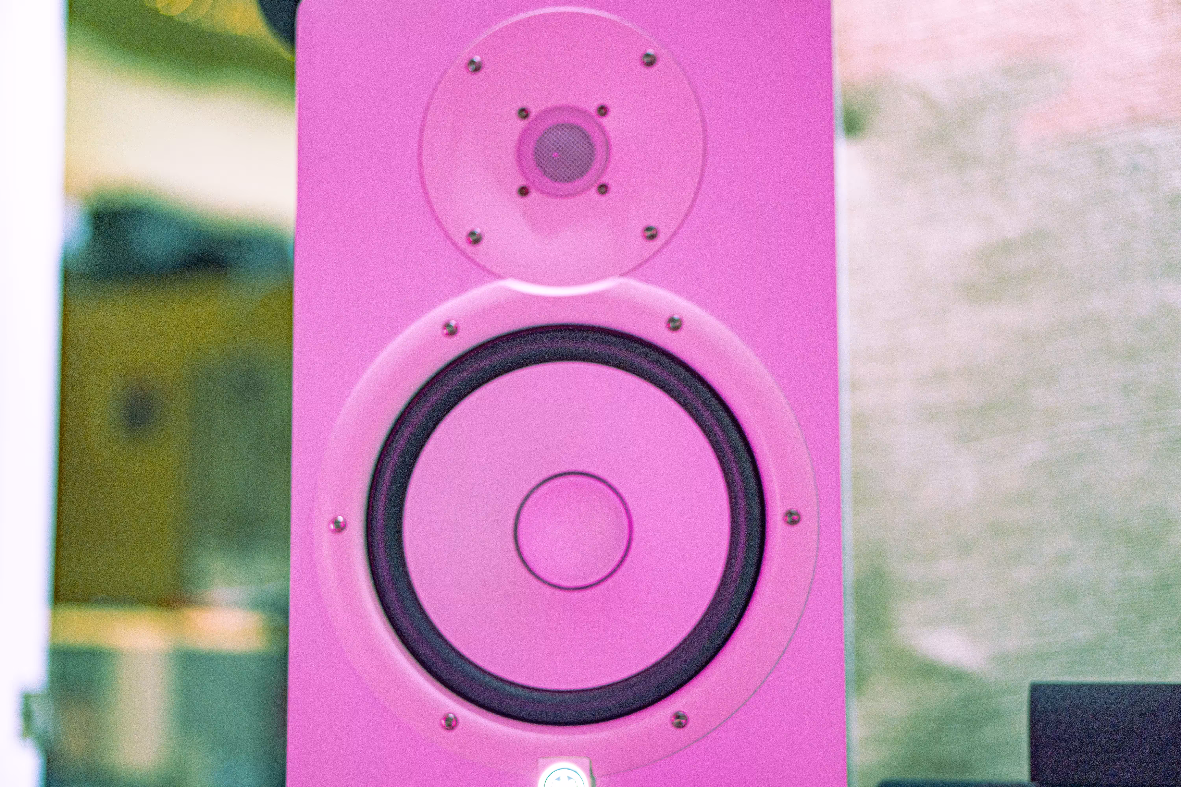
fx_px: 2460
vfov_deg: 18.2
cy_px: 394
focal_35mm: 75
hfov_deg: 27.0
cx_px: 590
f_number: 1.8
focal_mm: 50
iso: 160
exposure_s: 1/25
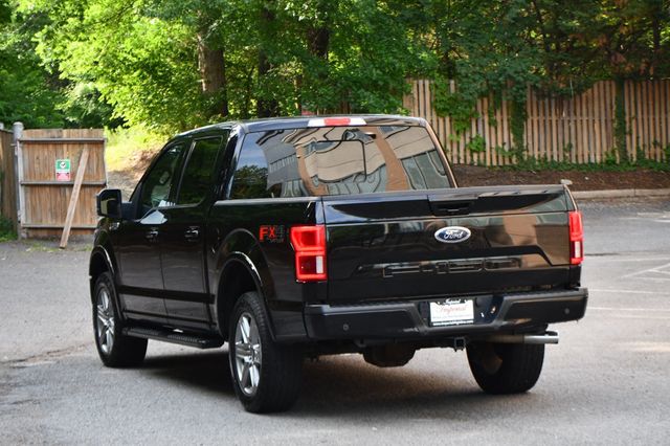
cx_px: 335
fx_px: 2083
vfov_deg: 12.2
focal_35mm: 112
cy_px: 223
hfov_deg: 18.3
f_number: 5
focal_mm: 75
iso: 400
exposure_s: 1/250
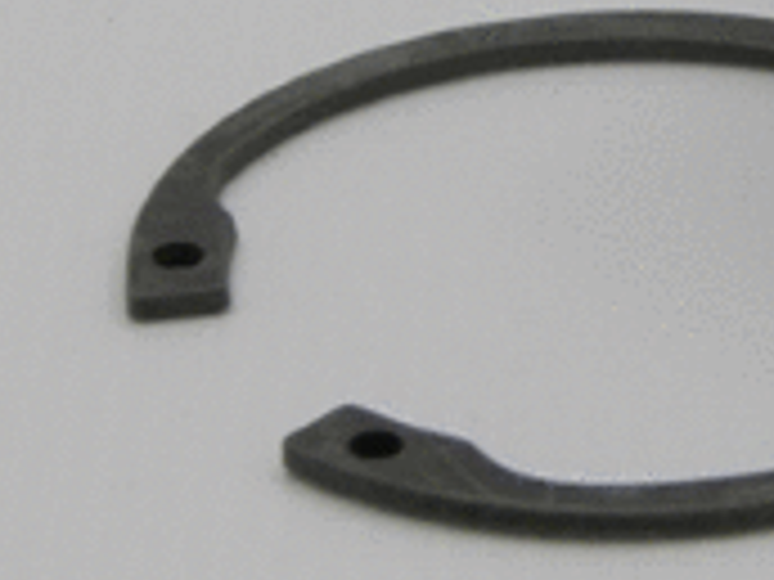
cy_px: -49
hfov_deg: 7.7
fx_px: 5679
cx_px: 943
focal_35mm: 254
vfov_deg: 5.8
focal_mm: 14.6
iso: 100
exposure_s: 1/160
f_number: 4.2
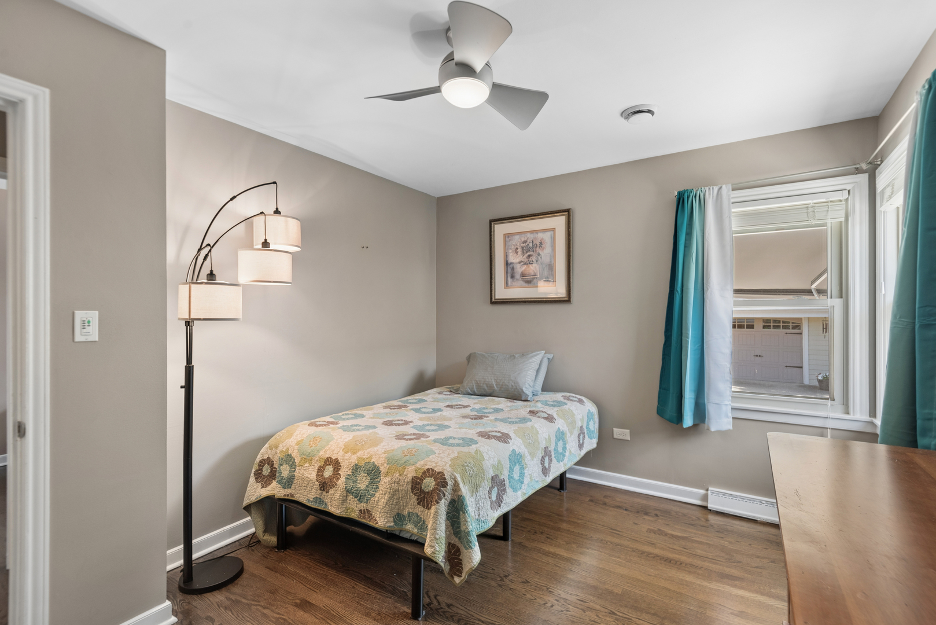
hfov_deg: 96.7
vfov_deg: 73.8
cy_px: 312
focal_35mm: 16
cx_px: 468
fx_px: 416
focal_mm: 16
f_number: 8
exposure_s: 1/13
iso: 200
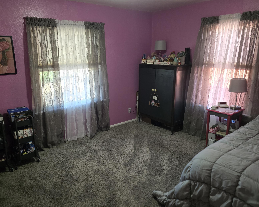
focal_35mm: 26
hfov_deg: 65.7
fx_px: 199
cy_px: 103
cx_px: 110
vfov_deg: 54.9
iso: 800
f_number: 1.7
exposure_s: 1/120
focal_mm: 6.3
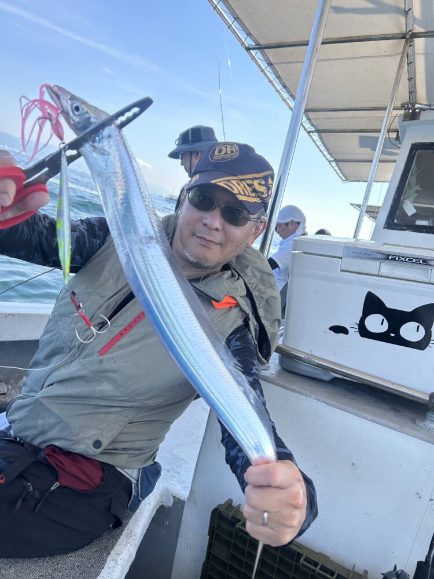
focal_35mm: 26
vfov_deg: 67.3
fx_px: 435
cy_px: 290
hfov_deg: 53.1
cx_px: 217
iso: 50
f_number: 1.5
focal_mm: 5.7
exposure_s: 1/1183
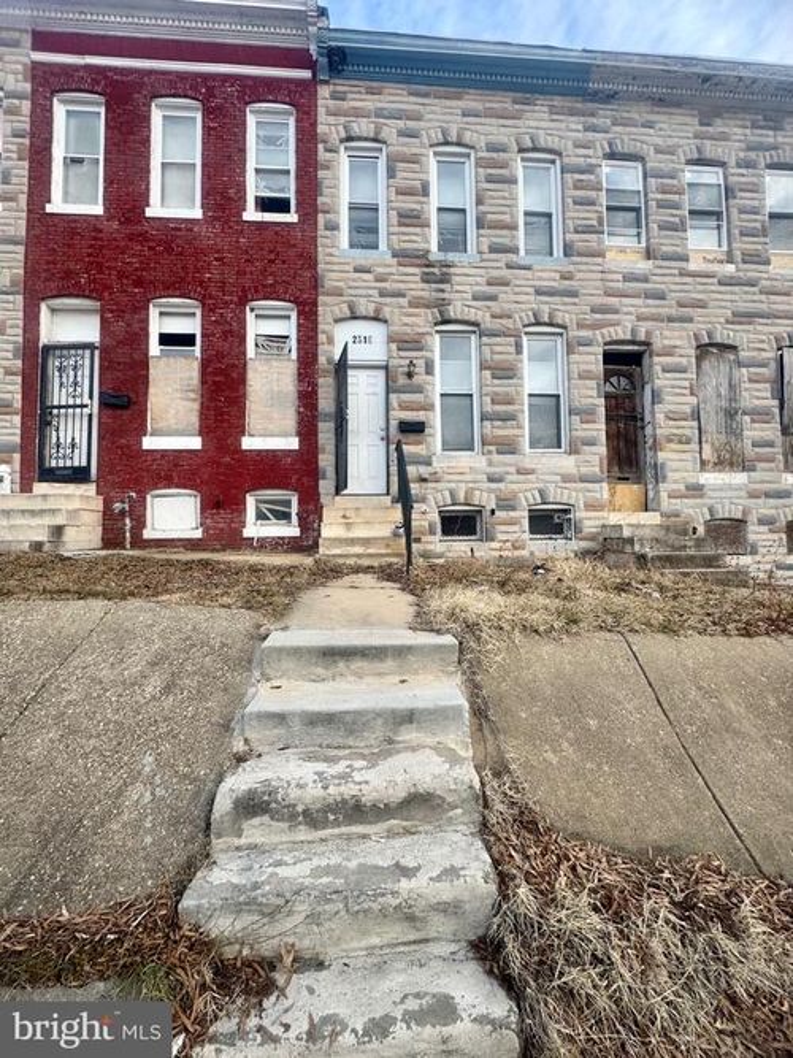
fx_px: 428
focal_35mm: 14
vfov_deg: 102.1
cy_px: 529
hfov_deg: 85.7
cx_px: 396
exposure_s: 1/384
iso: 40
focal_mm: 2.22
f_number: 2.2
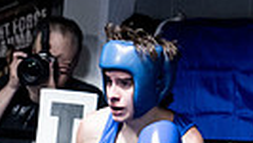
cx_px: 23
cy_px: 323
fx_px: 2155
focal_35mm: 321
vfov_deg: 3.7
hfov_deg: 6.7
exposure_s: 1/1000
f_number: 2.8
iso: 8000
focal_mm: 70
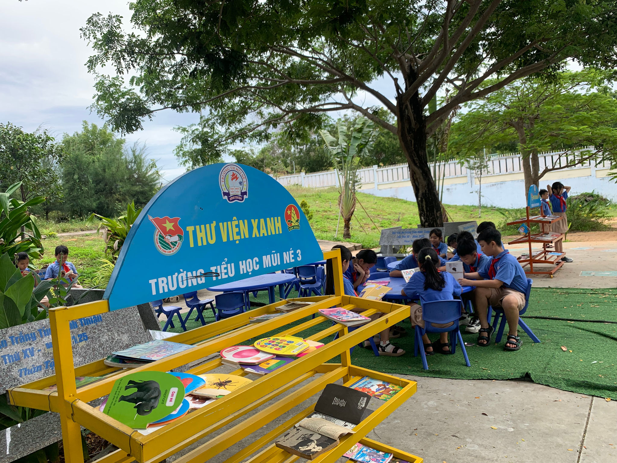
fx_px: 463
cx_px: 308
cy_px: 232
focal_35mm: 26
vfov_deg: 53.1
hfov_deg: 67.3
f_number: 1.8
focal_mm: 4.25
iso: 25
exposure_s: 1/749
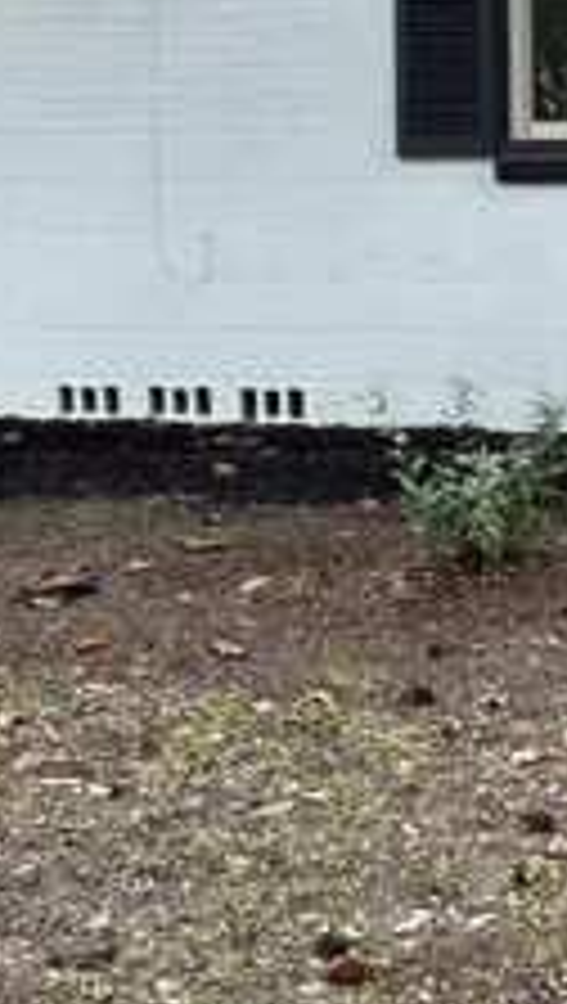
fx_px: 2184
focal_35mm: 82
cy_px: 50
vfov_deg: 24.9
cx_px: 760
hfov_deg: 14.1
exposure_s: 1/30
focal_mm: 2.22
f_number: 2.2
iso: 200
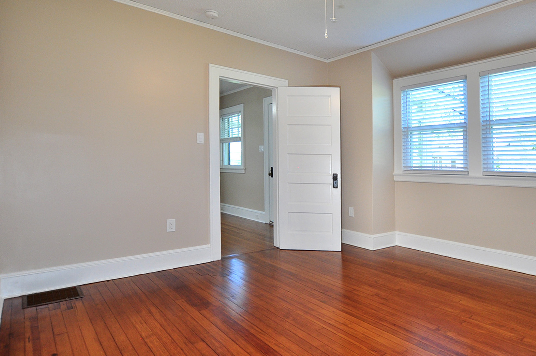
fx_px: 283
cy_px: 179
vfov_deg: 64.4
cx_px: 323
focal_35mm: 19
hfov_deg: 85.8
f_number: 4
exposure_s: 1/100
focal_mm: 10
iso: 500
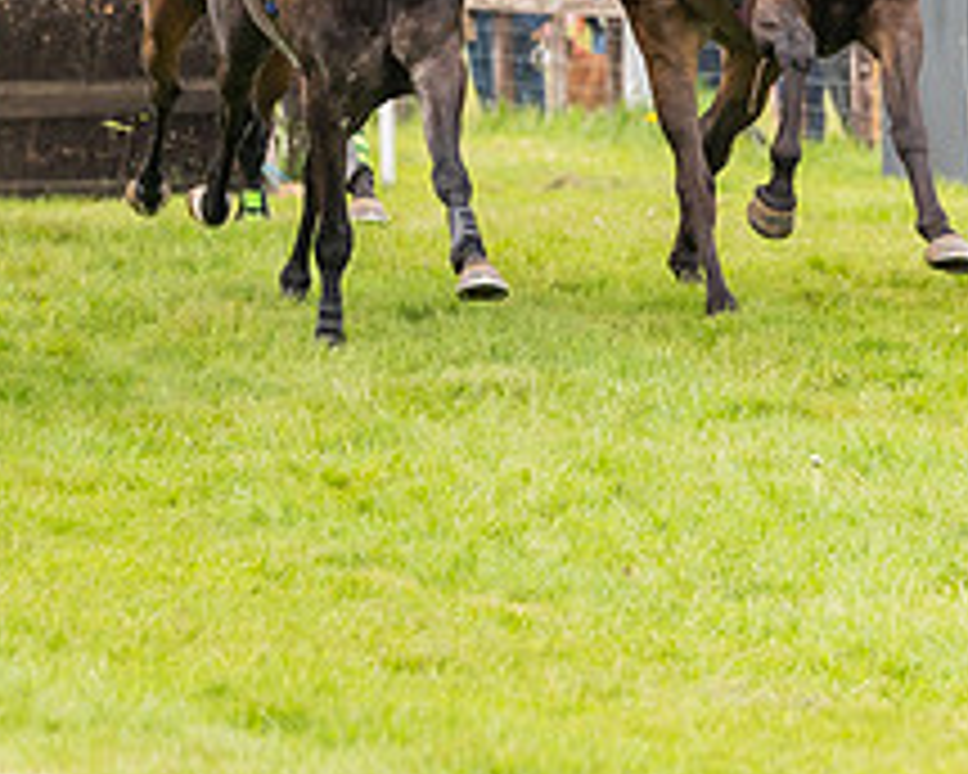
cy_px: -249
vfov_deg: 2.0
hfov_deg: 2.4
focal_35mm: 790
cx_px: -245
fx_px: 22633
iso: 640
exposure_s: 1/1250
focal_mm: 165
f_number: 4
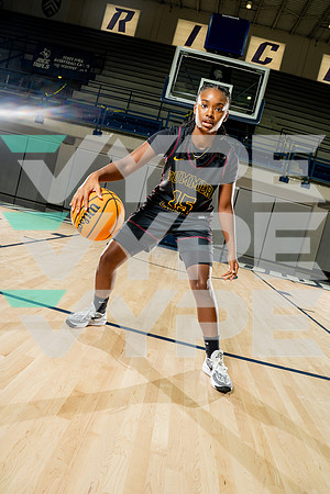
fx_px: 344
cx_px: 165
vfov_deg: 71.5
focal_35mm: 25
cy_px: 247
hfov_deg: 51.3
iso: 640
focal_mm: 25
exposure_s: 1/250
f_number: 8
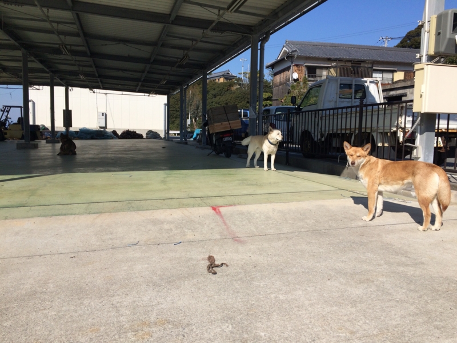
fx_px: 383
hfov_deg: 61.7
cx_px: 228
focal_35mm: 29
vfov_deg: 48.2
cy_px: 172
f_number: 2.2
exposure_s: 1/2933
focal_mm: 4.15
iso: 32
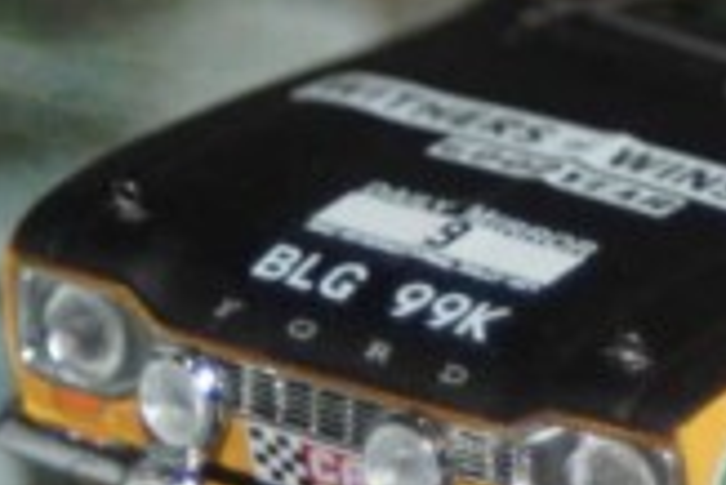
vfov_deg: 3.1
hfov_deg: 4.6
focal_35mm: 442
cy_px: 280
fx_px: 8921
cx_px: 793
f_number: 5.6
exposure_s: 1/60
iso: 200
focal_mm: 80
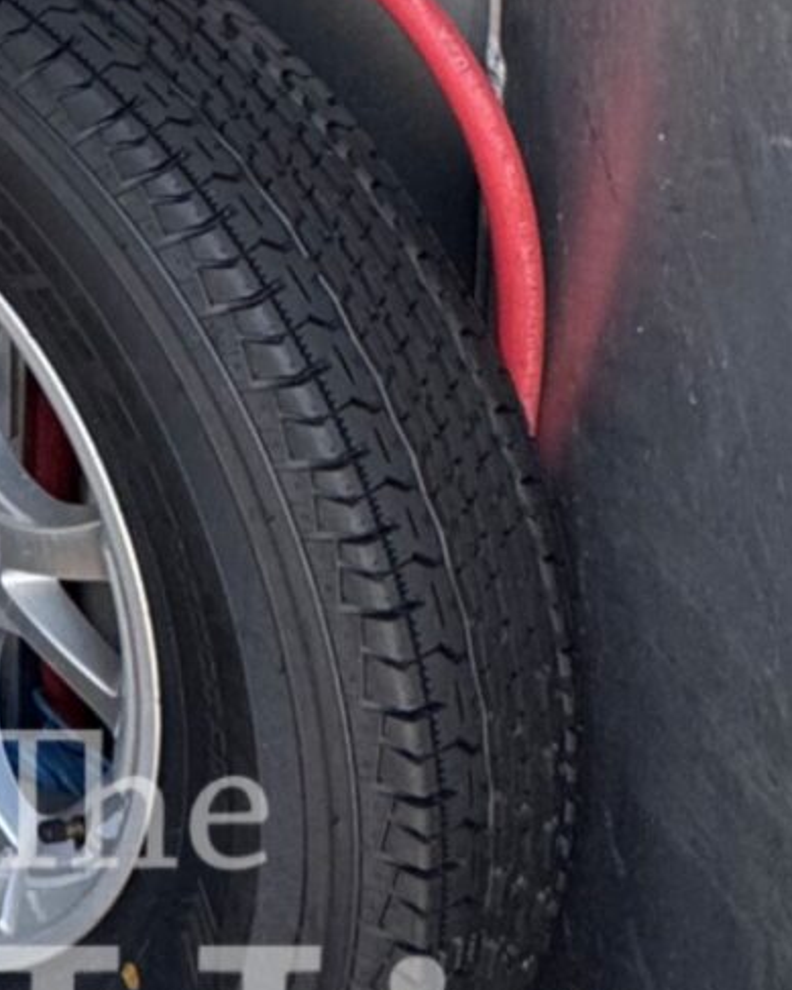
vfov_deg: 21.3
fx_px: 2109
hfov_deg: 17.9
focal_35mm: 72
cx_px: -535
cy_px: -576
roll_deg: -0.5
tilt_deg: -4.4
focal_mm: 2.22
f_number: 2.2
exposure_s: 1/99
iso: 40
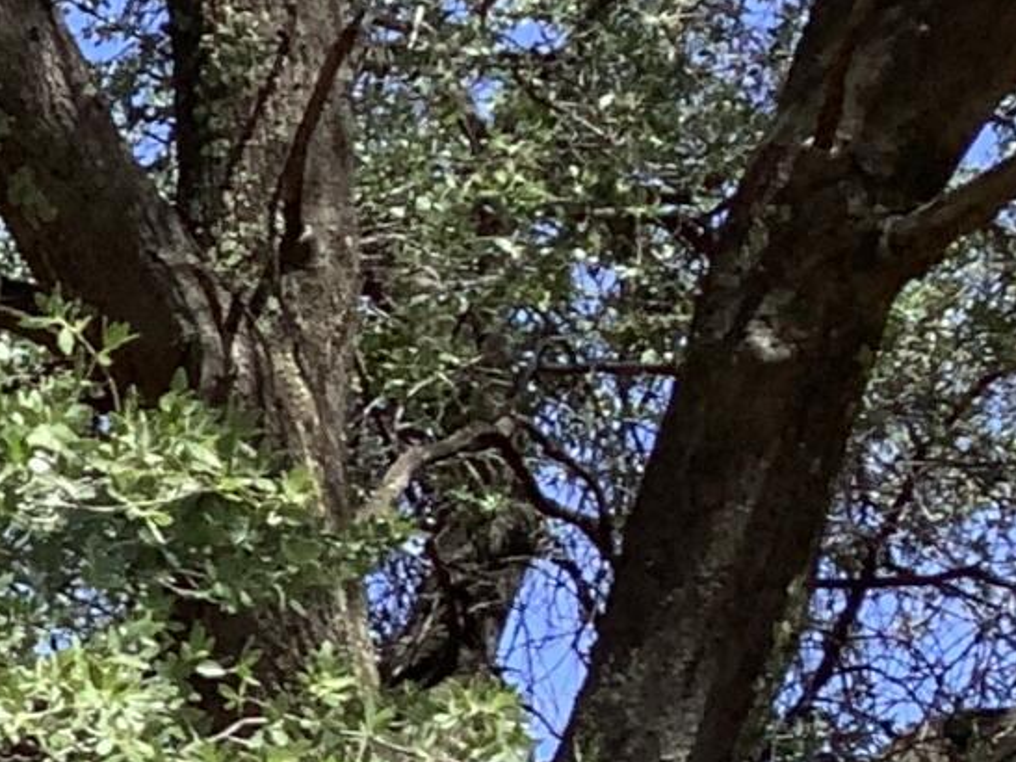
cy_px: 1937
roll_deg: +0.4
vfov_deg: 8.0
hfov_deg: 9.8
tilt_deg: +1.7
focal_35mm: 170
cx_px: -1681
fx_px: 4989
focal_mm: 3.3
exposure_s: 1/608
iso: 25
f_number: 2.4
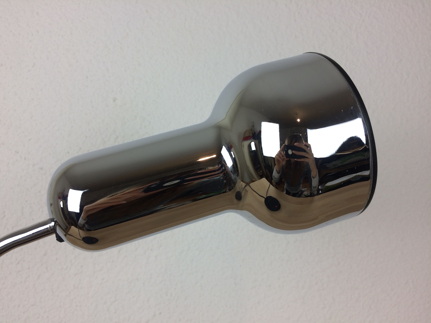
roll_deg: +0.0
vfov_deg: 48.2
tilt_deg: +3.9
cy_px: 162
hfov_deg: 61.7
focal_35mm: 29
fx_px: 361
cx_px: 216
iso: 32
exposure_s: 1/50
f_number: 2.2
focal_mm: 4.15
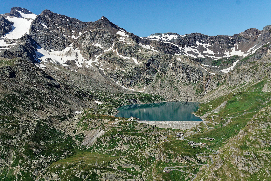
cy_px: 90
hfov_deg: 45.0
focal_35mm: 44
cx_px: 136
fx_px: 327
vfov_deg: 30.8
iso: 200
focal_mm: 29
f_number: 7.1
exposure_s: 1/800
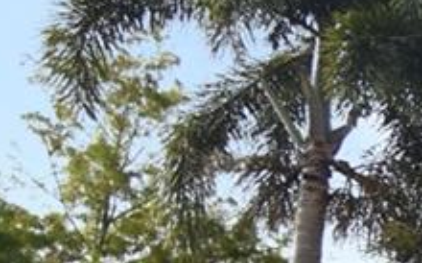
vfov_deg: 9.5
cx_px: 1222
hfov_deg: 11.2
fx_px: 1469
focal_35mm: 128
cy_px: 551
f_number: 5.6
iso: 100
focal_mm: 11.5
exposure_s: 1/200
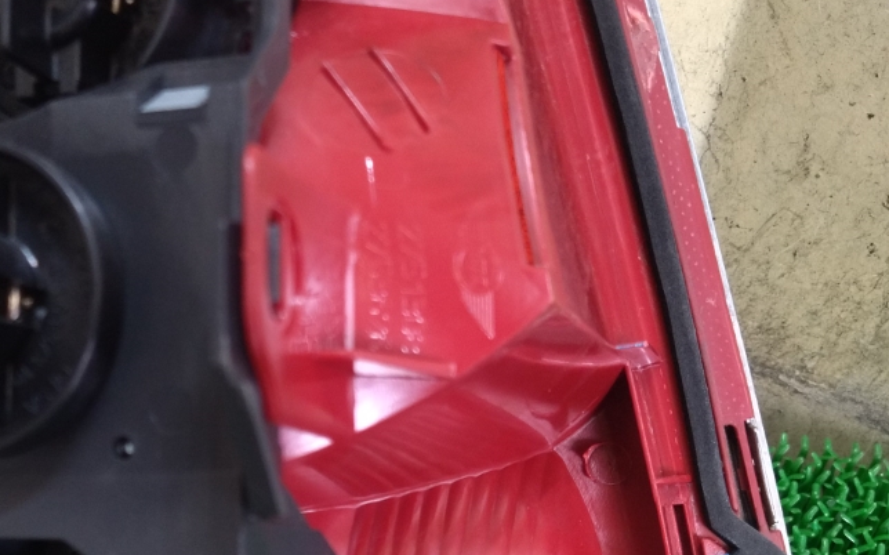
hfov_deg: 31.1
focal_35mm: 64
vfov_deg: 20.1
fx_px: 1550
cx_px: 160
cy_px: 443
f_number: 1.79
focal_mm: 4.74
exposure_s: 1/100
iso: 192
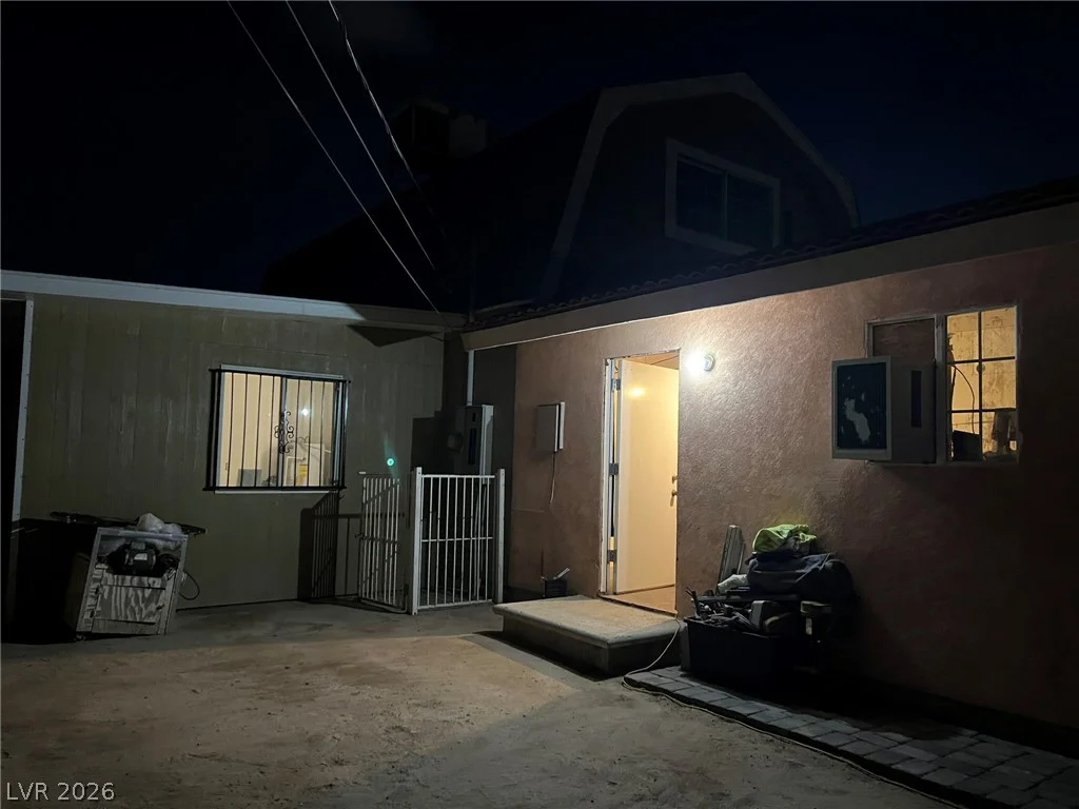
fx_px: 810
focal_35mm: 26
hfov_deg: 67.3
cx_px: 540
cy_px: 404
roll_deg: -1.6
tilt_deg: +4.6
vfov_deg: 53.1
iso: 640
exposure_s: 1/30
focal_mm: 5.7
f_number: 1.5
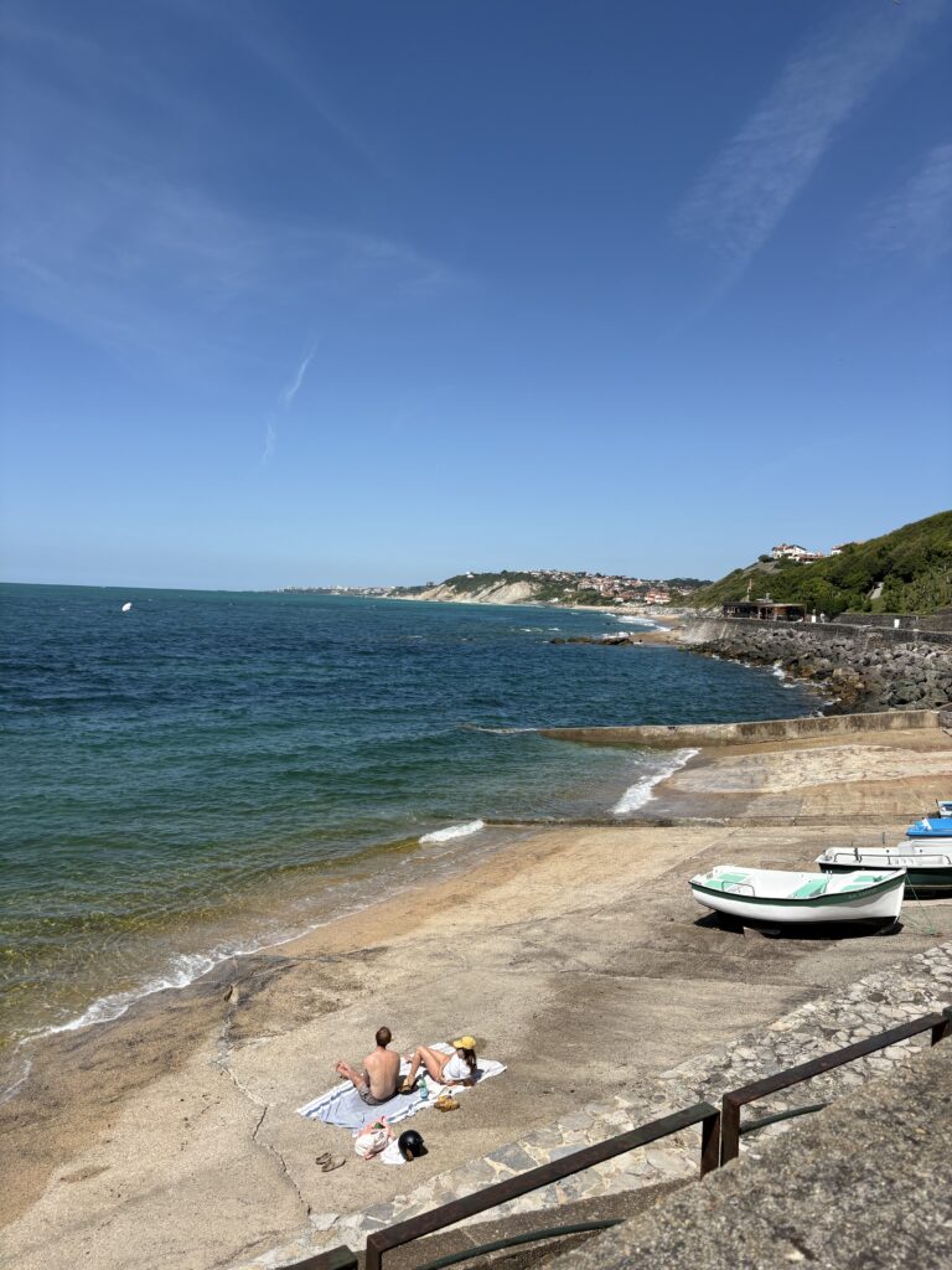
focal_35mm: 26
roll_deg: -2.3
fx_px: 953
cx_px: 476
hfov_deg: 53.1
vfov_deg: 67.3
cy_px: 635
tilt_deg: -1.6
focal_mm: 5.96
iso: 50
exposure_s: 1/5348
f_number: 1.6
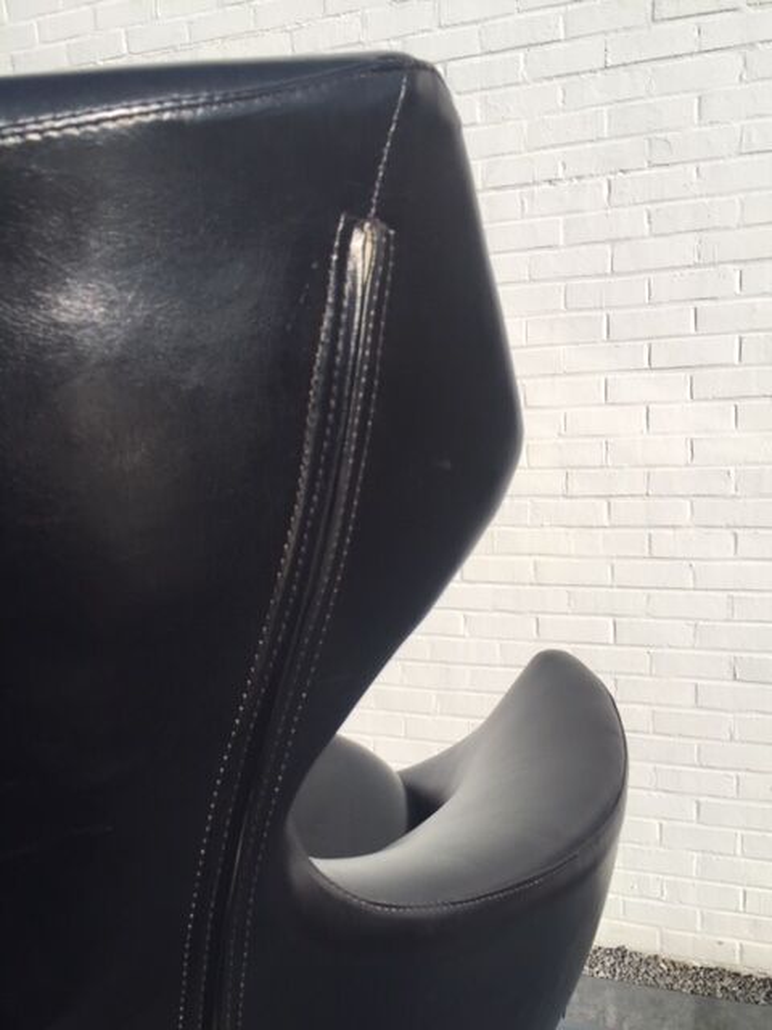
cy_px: 515
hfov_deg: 48.2
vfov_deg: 61.7
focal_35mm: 29
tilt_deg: -7.6
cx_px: 386
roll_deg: +4.0
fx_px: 862
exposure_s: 1/2326
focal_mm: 4.15
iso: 32
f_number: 2.2
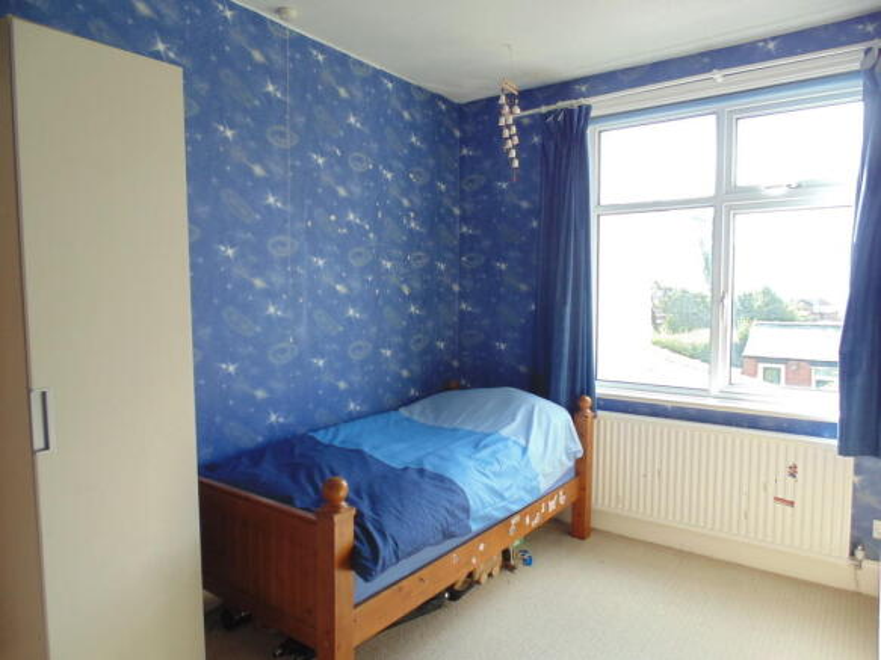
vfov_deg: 61.1
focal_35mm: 22
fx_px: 560
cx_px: 440
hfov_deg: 76.4
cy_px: 330
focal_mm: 4
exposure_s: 1/80
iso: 80
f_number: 3.1
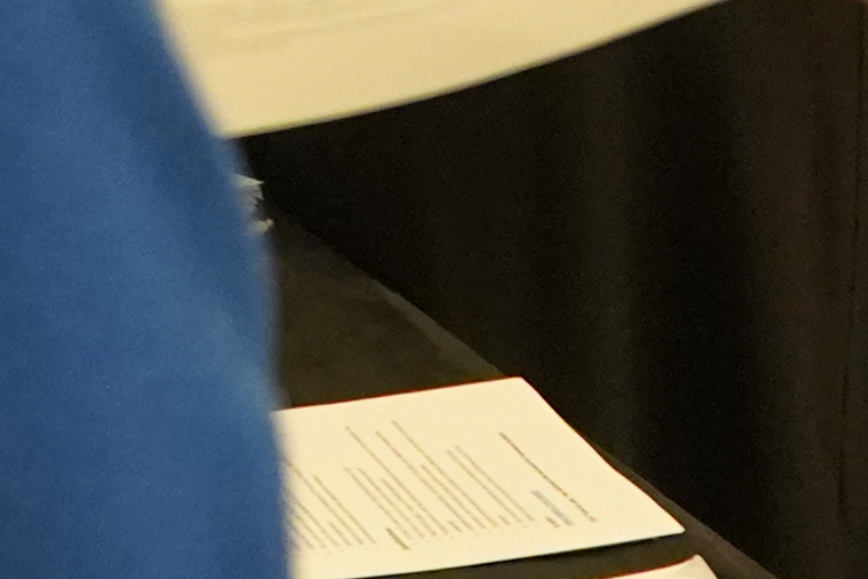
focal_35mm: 269
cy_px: -721
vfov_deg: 5.0
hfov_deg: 7.6
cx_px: -120
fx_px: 6488
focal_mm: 34
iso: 6400
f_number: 4
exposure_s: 1/160
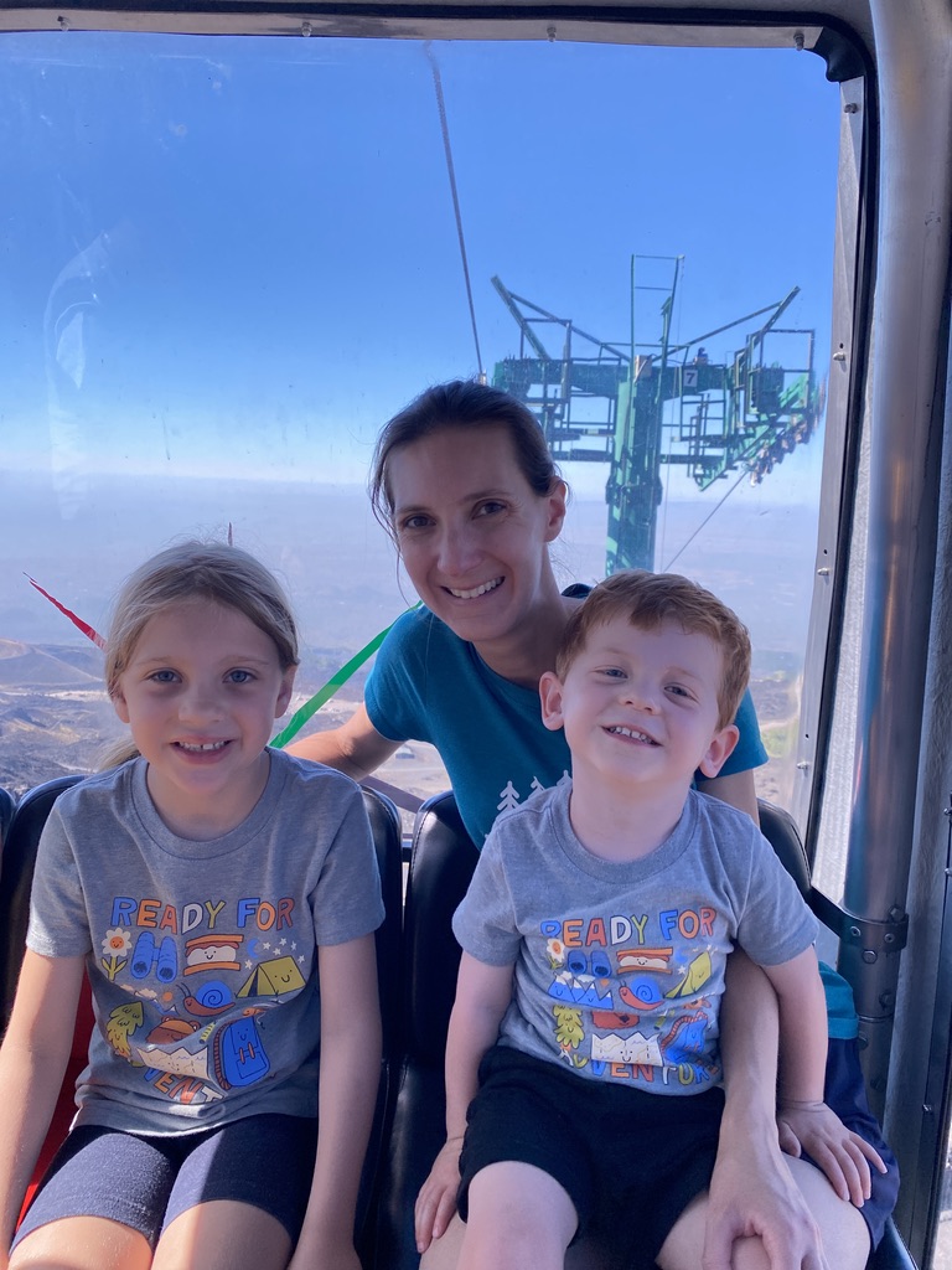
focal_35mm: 26
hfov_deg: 53.1
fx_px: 953
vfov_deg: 67.3
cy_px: 635
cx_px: 476
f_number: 1.8
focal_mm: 4.25
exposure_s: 1/357
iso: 32
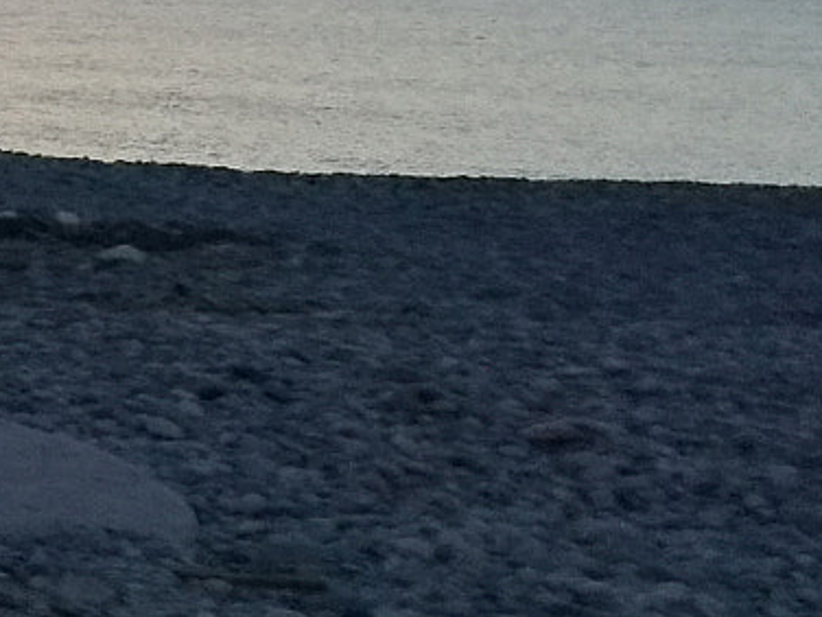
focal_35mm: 115
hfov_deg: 14.3
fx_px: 2731
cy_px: -28
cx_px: -815
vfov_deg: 12.7
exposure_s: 1/33.3
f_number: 2.2
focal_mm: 4.5
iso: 320
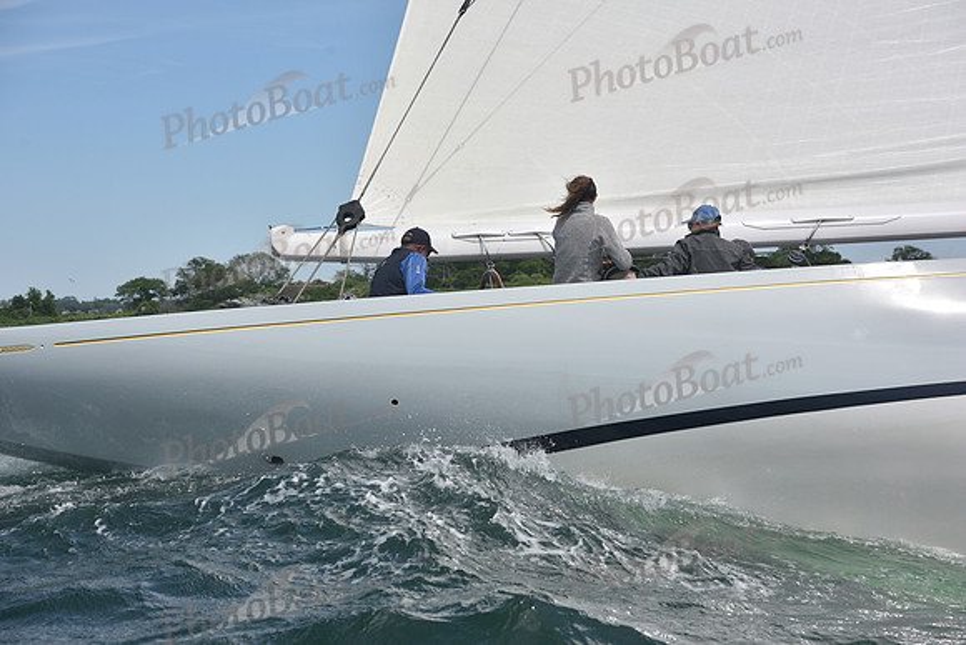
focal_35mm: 70
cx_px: 483
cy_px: 322
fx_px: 1879
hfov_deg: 28.8
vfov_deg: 19.5
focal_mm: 70
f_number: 7.1
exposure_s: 1/800
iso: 320
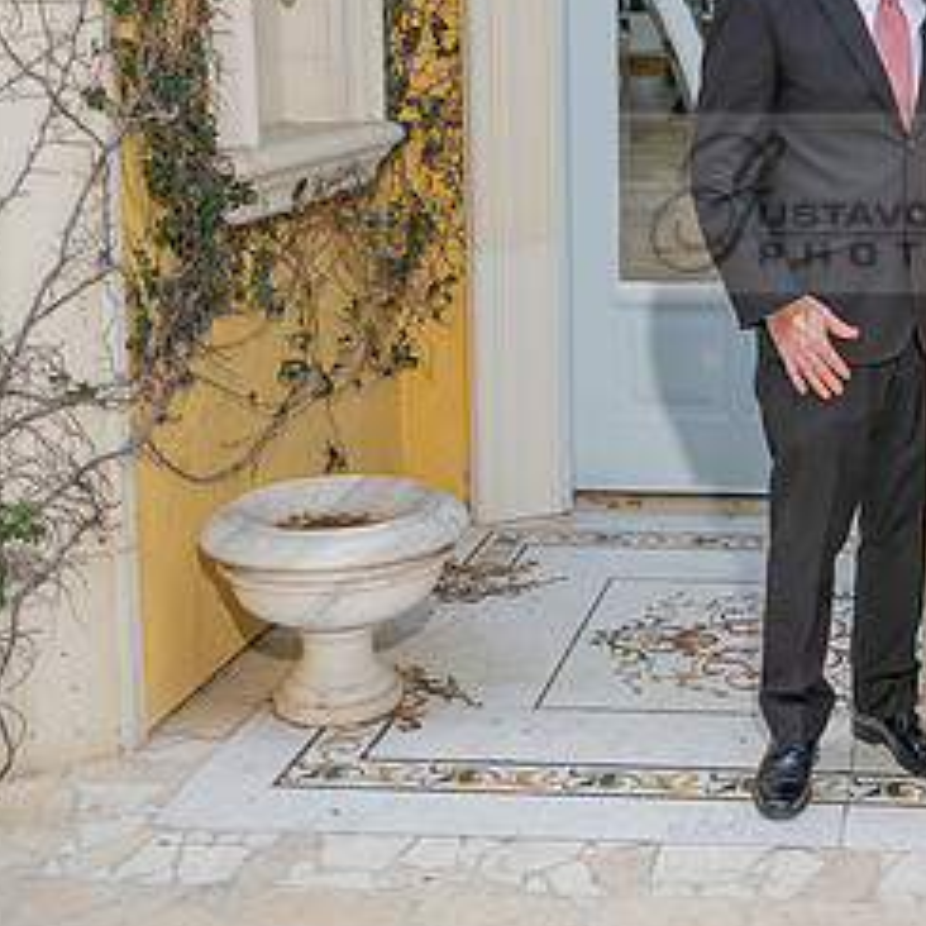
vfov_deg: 29.2
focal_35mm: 58
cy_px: 247
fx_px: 1755
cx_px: 887
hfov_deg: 28.1
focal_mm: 24
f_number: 4
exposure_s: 1/200
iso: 200
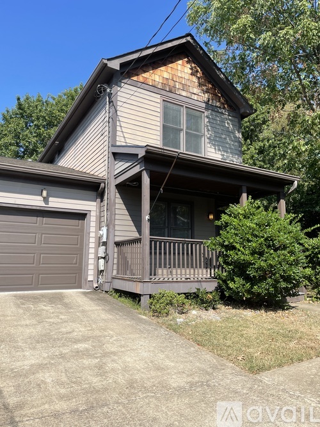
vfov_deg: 67.3
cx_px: 160
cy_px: 214
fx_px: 321
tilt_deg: +9.1
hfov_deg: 53.0
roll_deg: +0.1
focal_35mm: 26
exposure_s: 1/2304
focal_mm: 4.2
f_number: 1.6
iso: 32
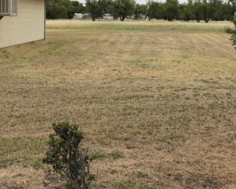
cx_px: 111
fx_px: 391
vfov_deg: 25.9
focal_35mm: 56
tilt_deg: +2.2
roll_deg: -0.8
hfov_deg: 33.5
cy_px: 6
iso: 80
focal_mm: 6.76
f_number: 1.78
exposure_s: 1/4405
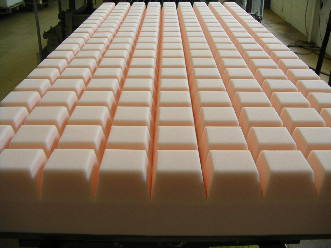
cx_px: 166
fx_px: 354
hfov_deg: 50.1
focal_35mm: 37
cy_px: 124
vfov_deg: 38.7
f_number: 2.8
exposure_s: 1/45
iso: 64
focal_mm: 4.8
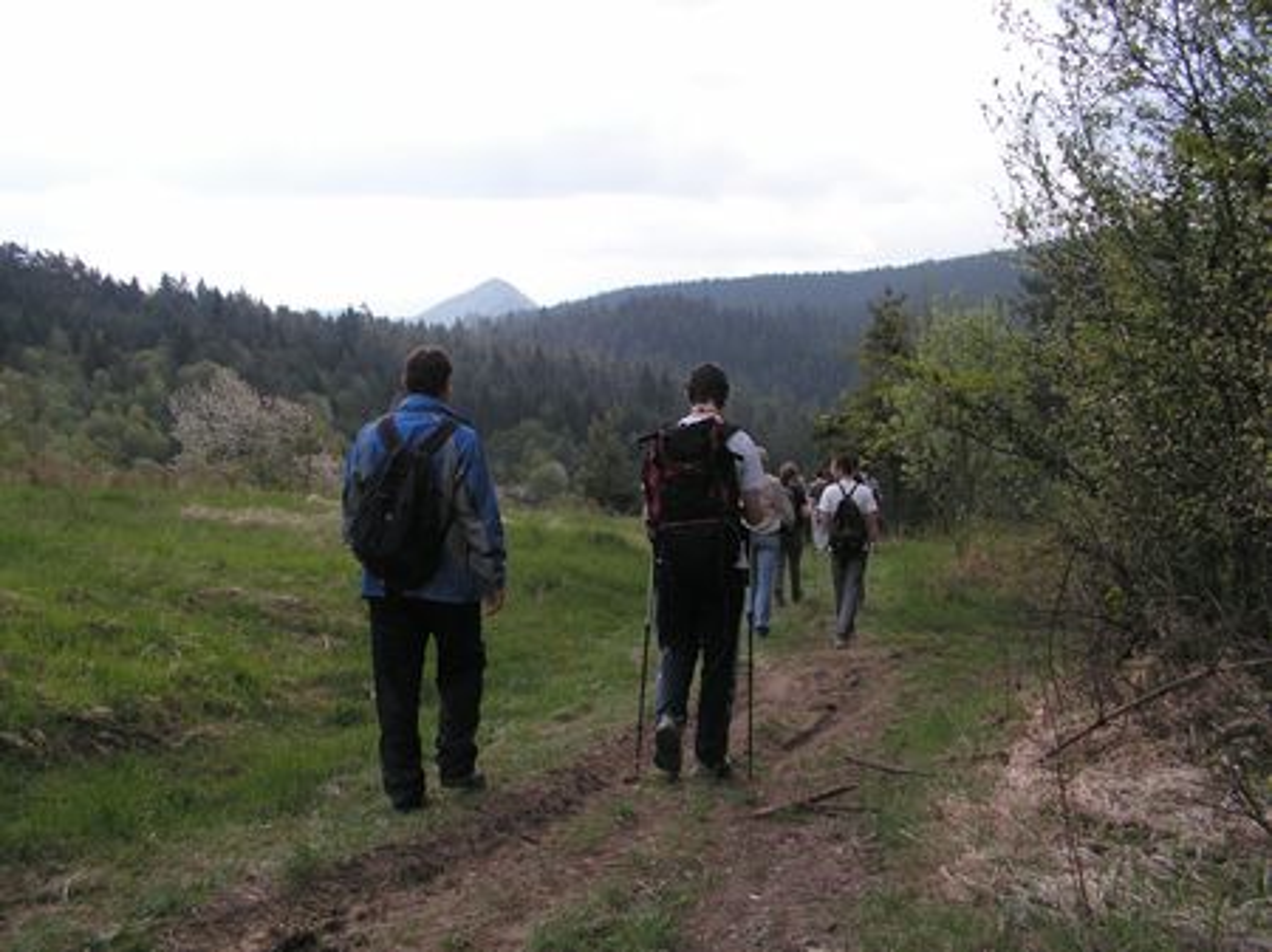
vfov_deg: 39.6
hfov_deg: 51.4
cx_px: 636
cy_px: 476
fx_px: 1322
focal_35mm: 36
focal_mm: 6
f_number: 3.2
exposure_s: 1/400
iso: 50
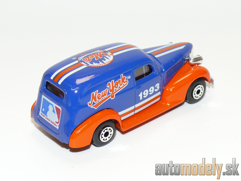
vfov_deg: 15.2
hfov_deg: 20.2
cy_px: 90
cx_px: 120
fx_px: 675
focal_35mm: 97
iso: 100
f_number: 4
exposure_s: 1/30
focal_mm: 13.1
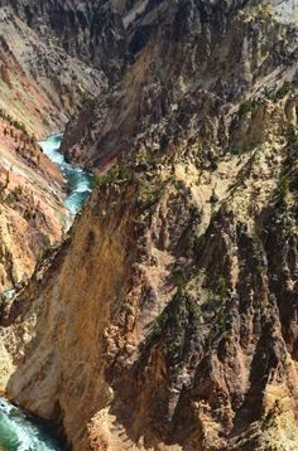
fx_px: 726
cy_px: 236
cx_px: -14
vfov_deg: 34.6
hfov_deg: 22.2
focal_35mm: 58
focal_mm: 18
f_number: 11
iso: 100
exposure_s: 1/160
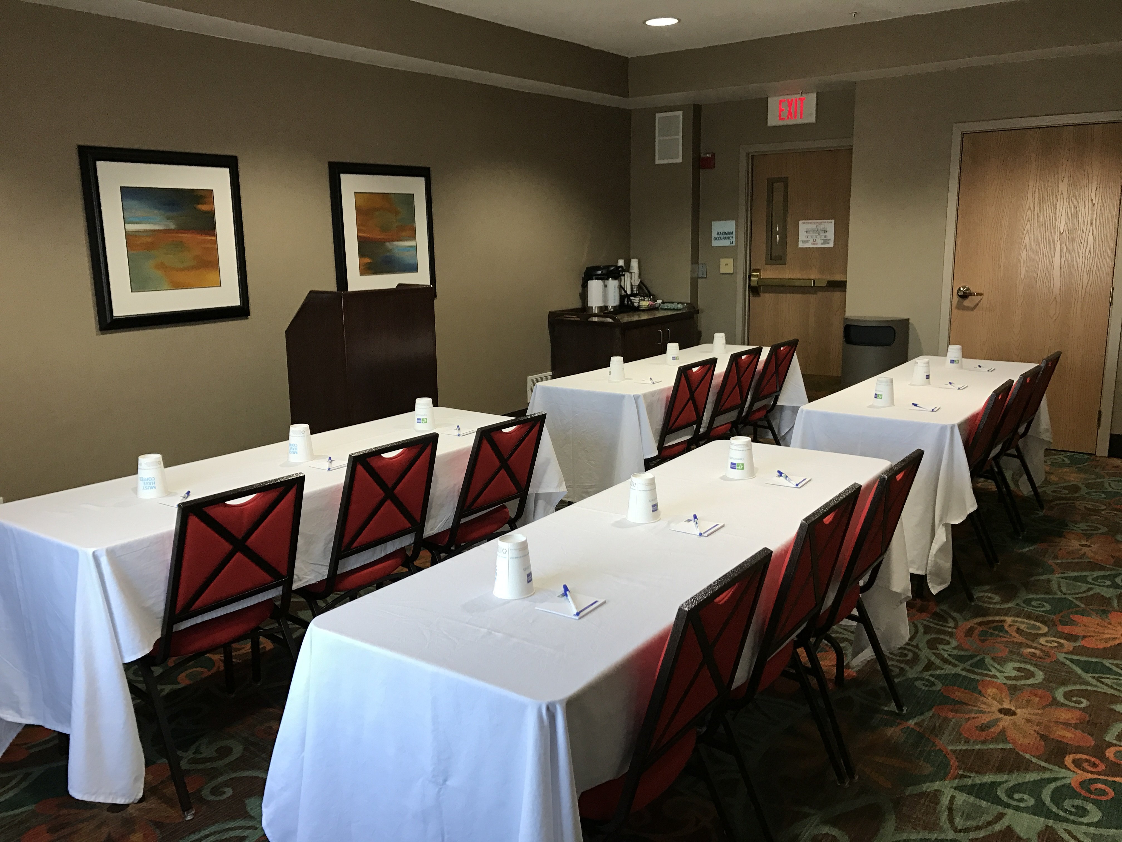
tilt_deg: -11.6
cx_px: 561
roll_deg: +1.5
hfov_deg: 63.4
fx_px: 908
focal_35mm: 28
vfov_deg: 49.7
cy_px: 421
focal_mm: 3.99
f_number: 1.8
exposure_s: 1/24
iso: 40
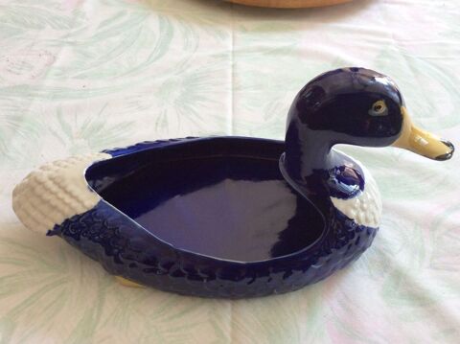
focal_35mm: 32
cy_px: 172
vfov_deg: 44.1
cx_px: 230
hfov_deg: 56.9
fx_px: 425
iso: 50
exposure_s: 1/100
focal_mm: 3.3
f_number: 2.4
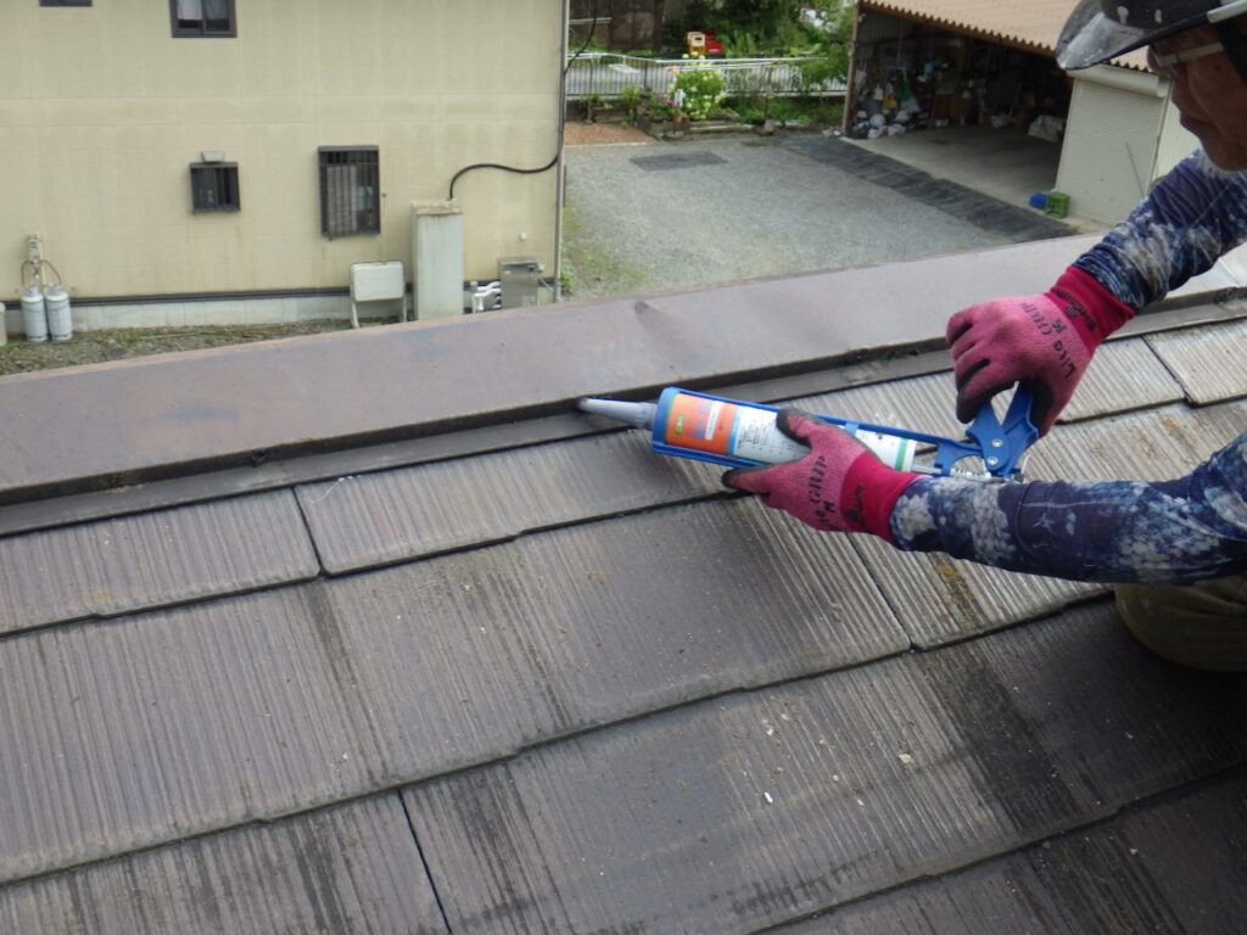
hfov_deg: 44.8
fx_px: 1513
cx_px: 624
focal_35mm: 42
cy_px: 468
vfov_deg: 34.3
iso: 125
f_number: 4.2
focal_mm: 7.5
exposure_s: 1/200
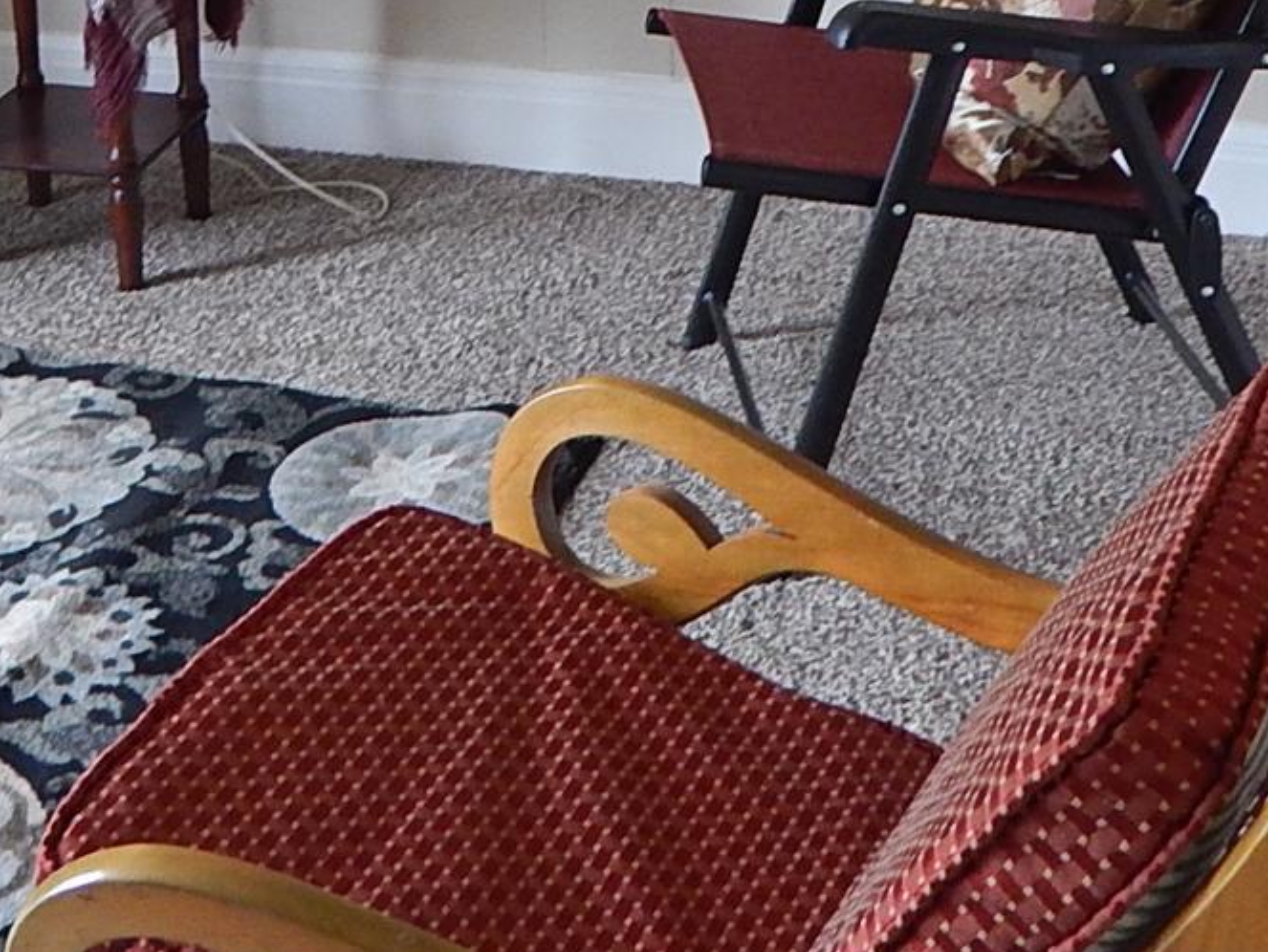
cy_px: -308
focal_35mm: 71
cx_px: 425
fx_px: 2602
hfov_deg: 27.2
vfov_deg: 19.1
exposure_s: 1/30
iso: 250
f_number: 3
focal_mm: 4
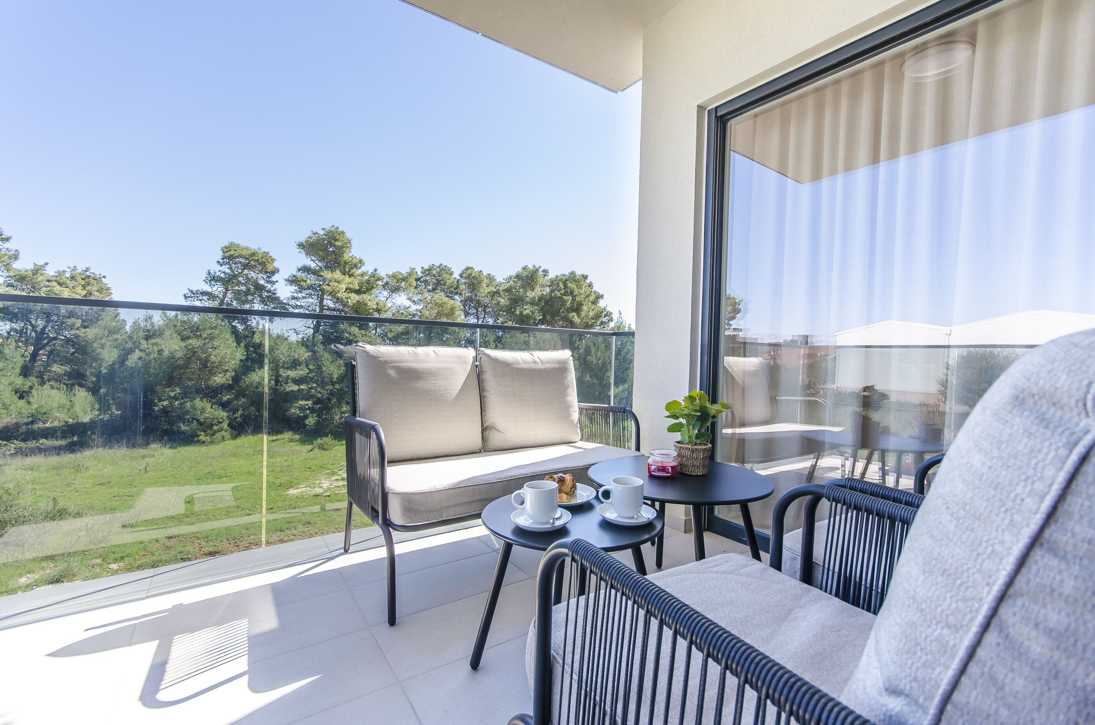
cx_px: 548
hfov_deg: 100.5
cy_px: 362
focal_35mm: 15
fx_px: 455
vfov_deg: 77.1
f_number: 7.1
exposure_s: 1/200
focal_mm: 10
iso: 200
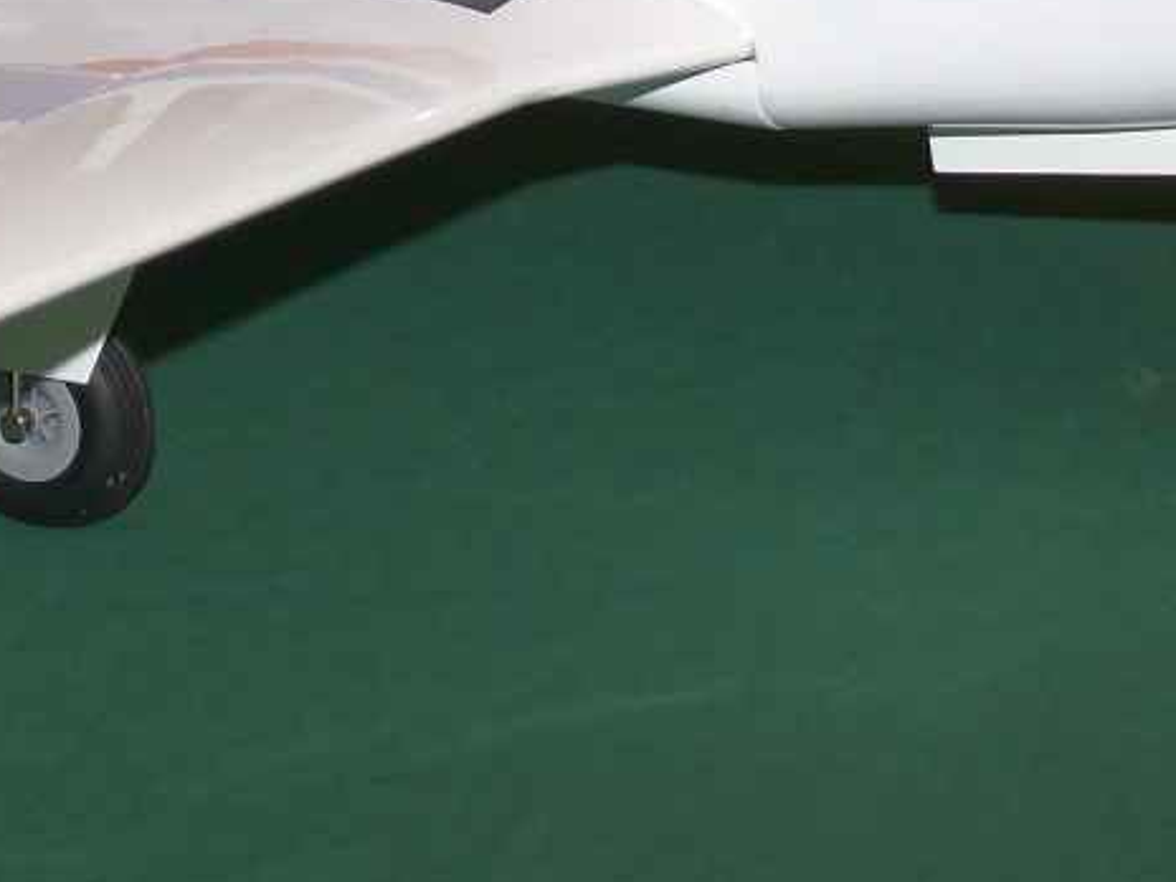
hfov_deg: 10.9
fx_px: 6115
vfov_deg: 8.2
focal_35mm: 180
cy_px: -210
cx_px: 86
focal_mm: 12.3
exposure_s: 1/125
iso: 100
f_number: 3.2
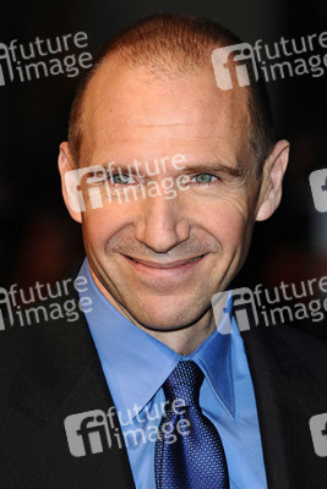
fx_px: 2756
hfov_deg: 6.8
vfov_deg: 10.2
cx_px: 164
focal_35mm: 202
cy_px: 244
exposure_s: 1/200
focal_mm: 135
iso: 320
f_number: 4.5
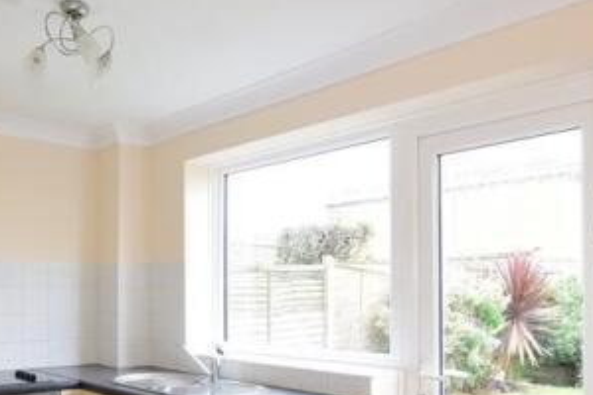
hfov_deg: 52.5
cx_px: 223
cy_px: 283
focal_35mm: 36
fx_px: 594
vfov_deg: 36.1
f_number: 14
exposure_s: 1/4
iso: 500
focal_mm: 11
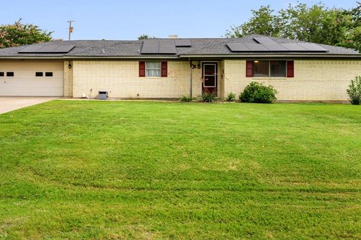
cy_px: 78
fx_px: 311
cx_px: 159
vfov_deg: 41.7
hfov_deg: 60.1
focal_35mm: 31
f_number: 11
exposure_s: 1/6
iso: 320
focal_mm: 17
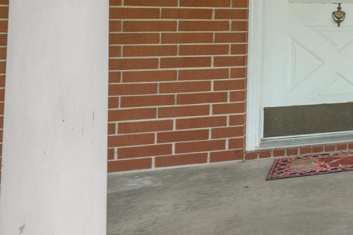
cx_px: 596
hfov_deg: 24.0
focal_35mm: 52
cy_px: 7
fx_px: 510
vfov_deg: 24.9
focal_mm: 10
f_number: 7.1
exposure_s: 1/400
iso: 320
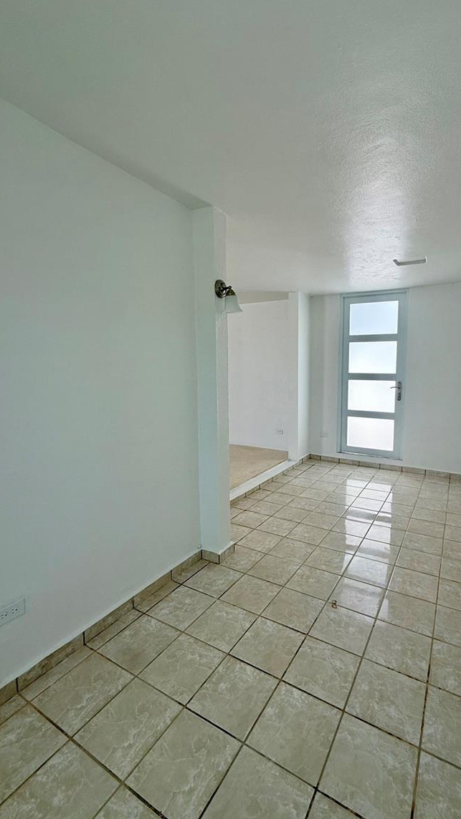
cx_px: 285
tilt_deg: -5.2
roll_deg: -0.8
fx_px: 348
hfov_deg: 66.1
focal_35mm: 16
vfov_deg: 99.4
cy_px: 401
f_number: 2.2
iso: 64
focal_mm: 2.22
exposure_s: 1/472
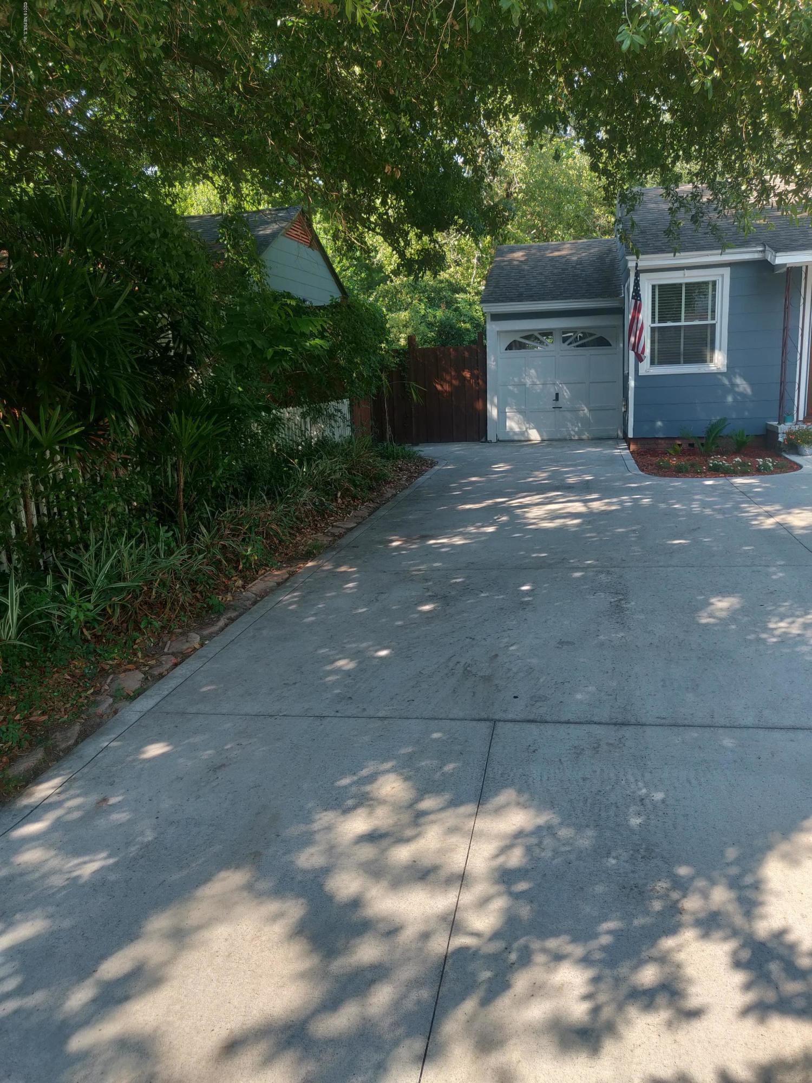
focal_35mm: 25
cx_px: 406
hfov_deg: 54.9
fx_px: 782
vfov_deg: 69.4
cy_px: 542
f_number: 1.7
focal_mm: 4.25
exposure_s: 1/100
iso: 125
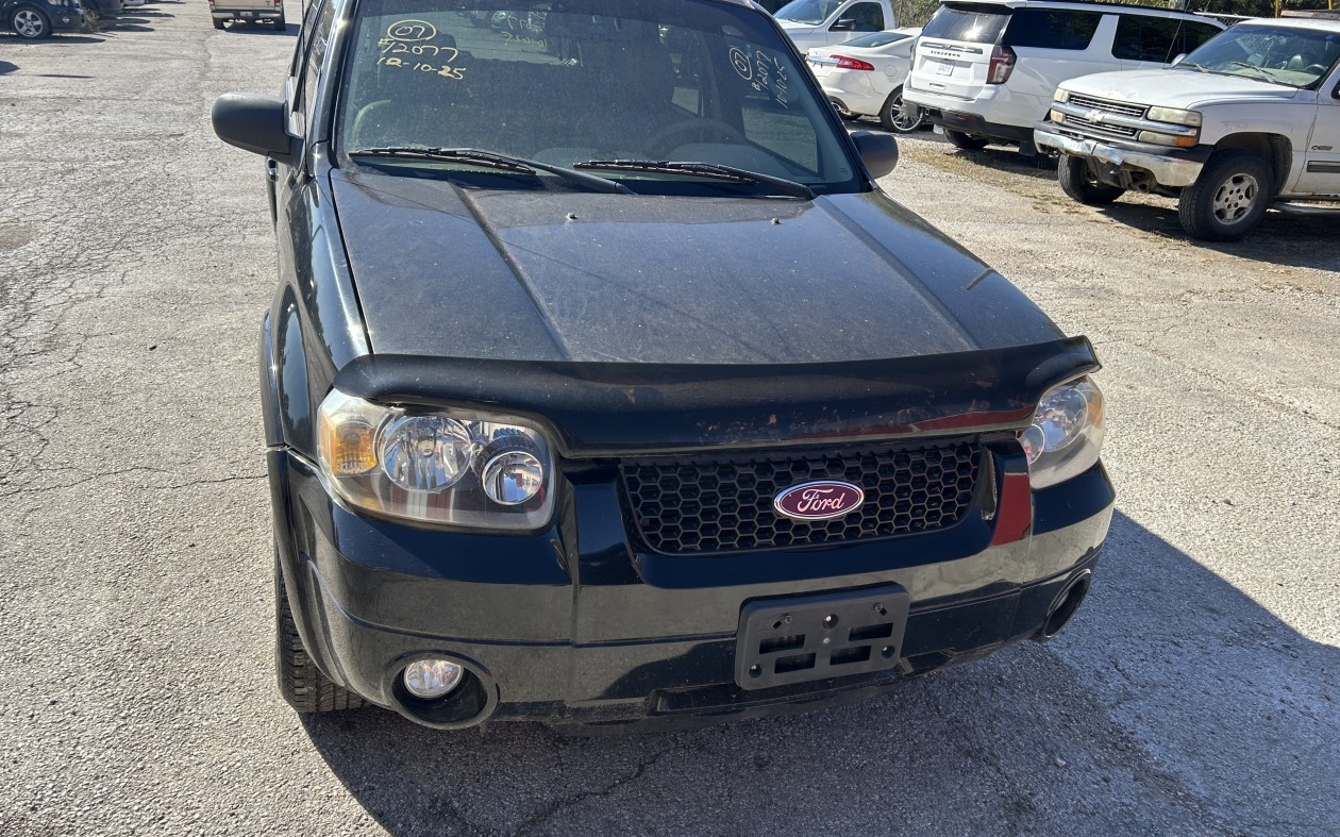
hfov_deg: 66.5
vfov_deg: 44.5
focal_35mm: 28
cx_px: 664
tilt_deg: -21.8
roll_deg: -3.9
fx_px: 1022
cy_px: 431
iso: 50
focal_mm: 5.7
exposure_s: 1/1972
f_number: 1.5
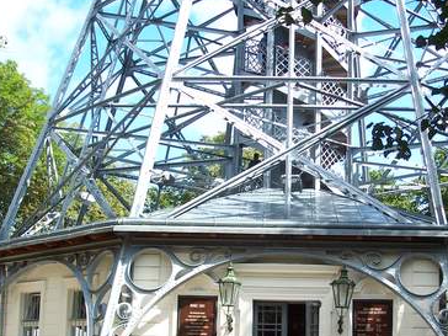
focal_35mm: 65
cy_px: 245
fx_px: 841
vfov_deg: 22.4
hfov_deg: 29.7
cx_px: 283
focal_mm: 7.8
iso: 64
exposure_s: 1/320
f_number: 2.8
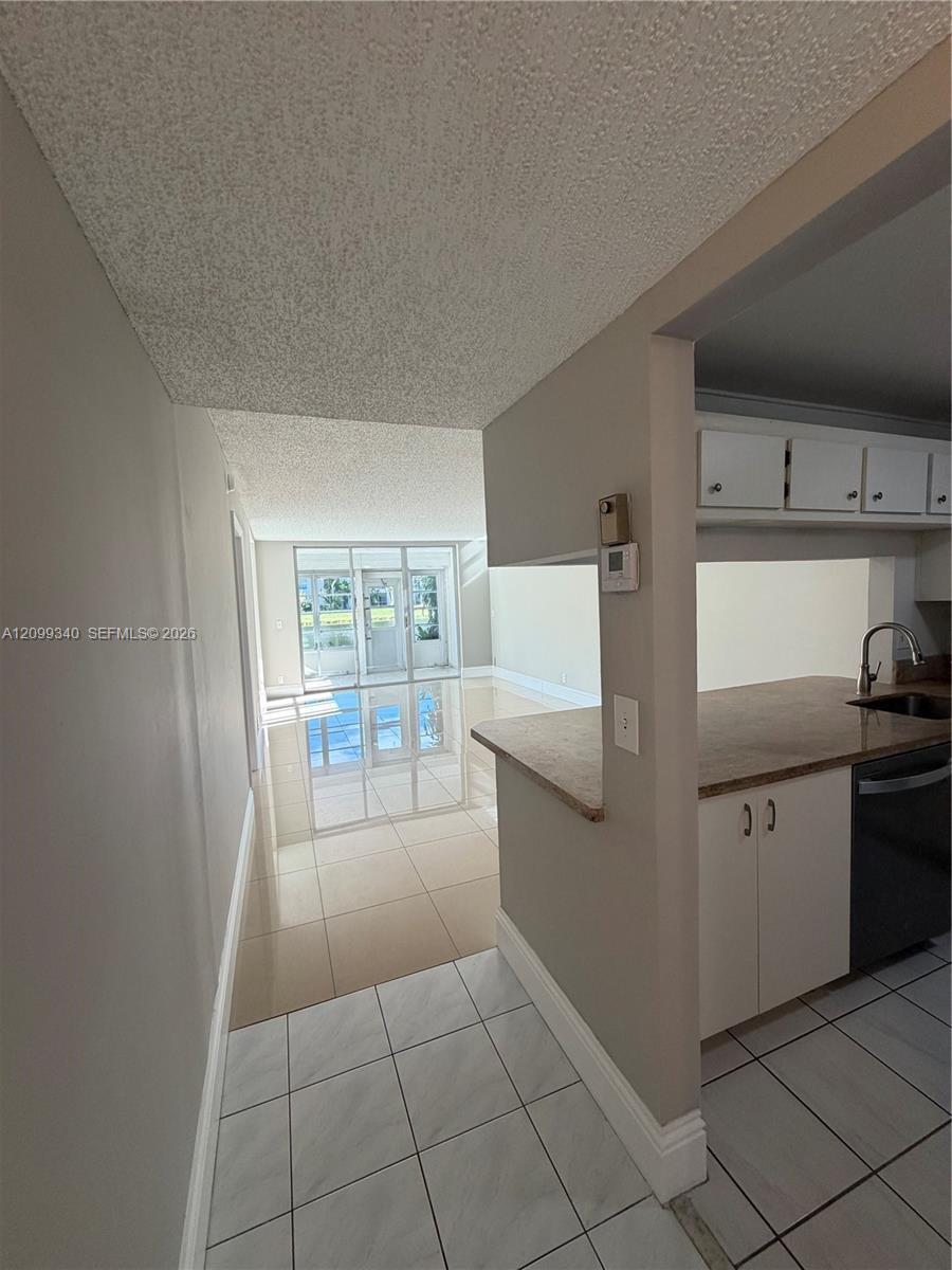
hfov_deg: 85.7
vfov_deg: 102.1
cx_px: 476
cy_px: 635
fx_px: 513
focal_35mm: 14
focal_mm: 2.22
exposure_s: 1/120
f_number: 2.2
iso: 125
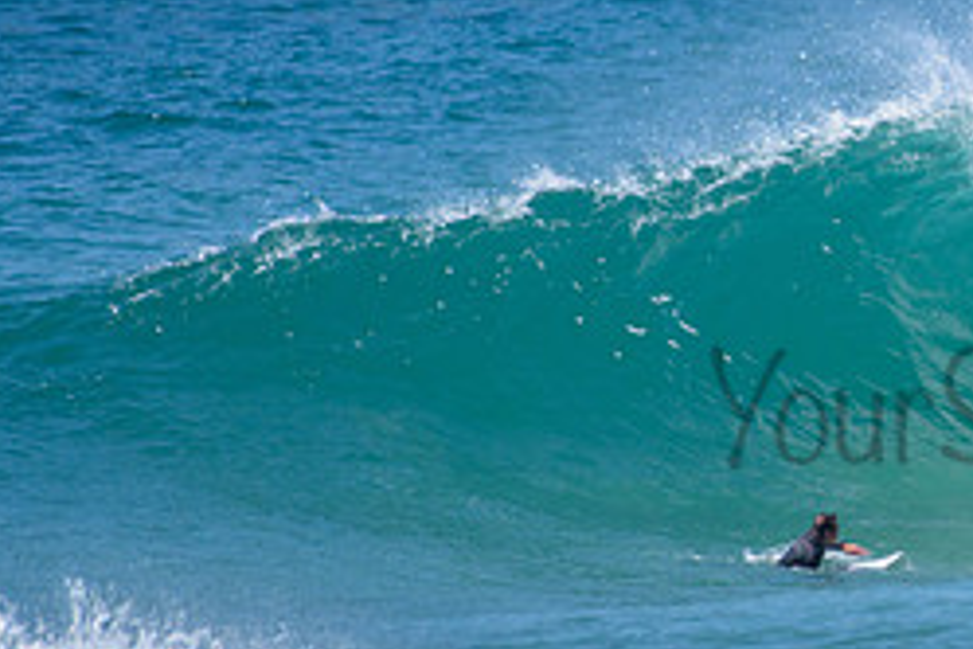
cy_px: 234
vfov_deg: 1.0
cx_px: 1167
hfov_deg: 1.4
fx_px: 38647
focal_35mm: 1430
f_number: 5.6
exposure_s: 1/2000
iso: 90
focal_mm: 500
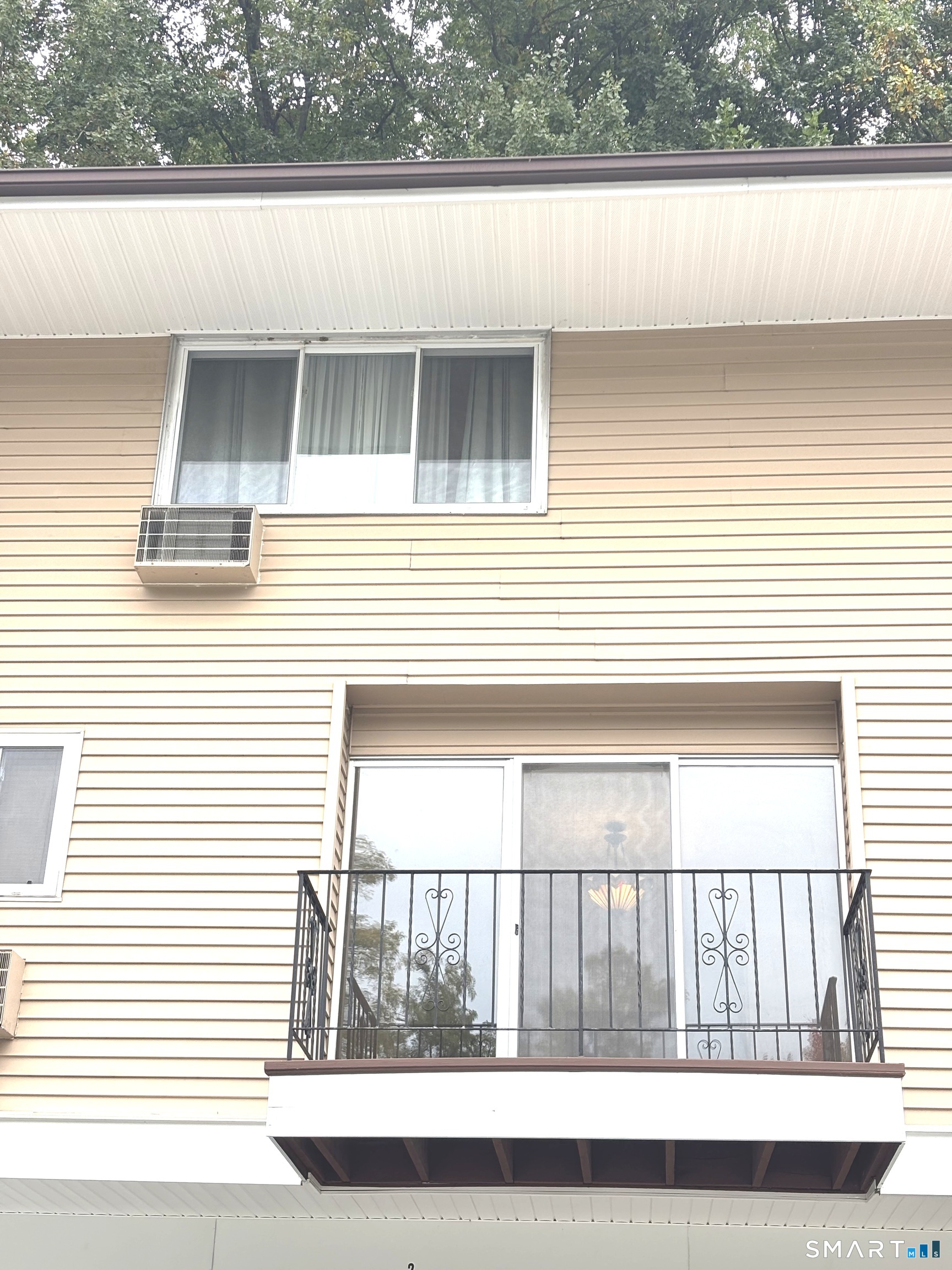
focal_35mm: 52
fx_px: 1907
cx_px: 476
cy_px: 635
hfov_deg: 28.0
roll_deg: -2.4
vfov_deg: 36.8
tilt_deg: +25.2
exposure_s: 1/481
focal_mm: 5.96
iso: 32
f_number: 1.6
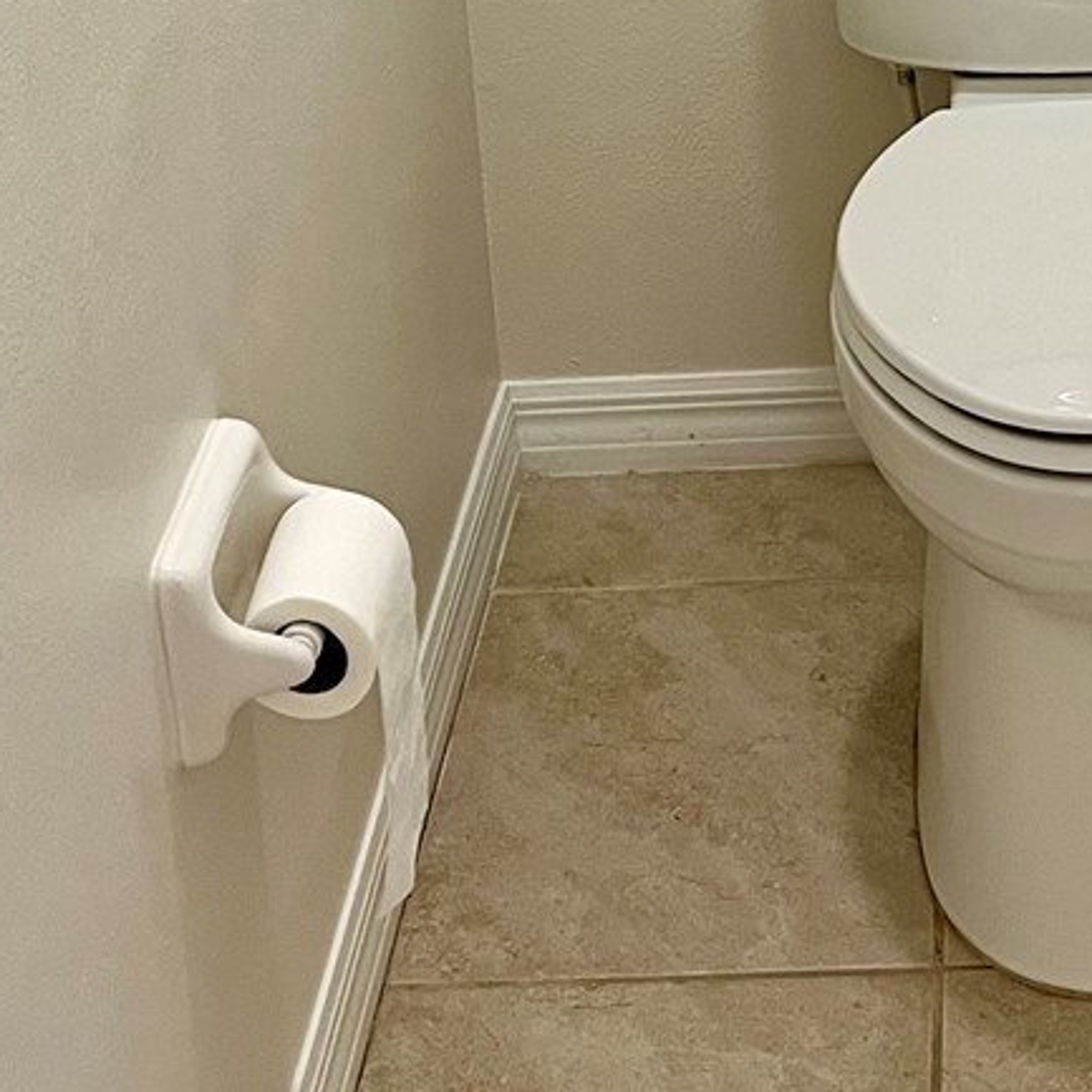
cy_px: -197
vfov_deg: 19.3
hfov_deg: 19.9
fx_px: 3034
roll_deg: +1.4
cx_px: 1067
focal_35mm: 85
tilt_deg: -20.0
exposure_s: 1/60
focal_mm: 5.7
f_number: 1.5
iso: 125
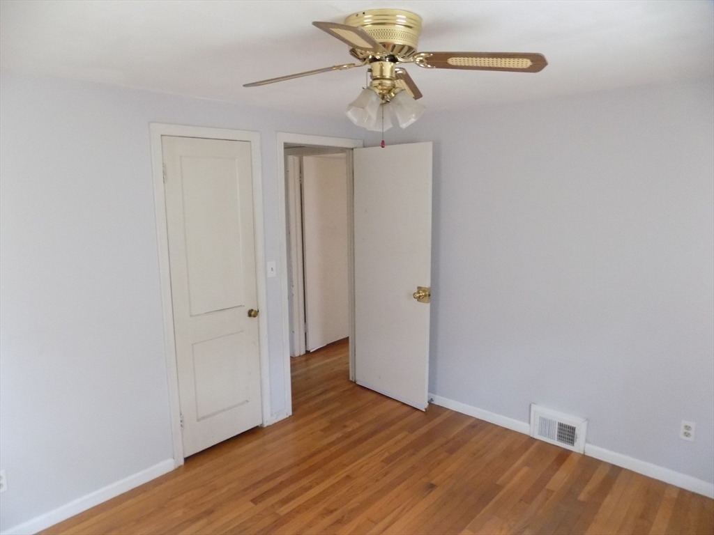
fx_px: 474
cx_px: 357
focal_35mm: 23
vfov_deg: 58.9
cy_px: 268
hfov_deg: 73.9
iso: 400
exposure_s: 1/6
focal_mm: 4
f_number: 3.1
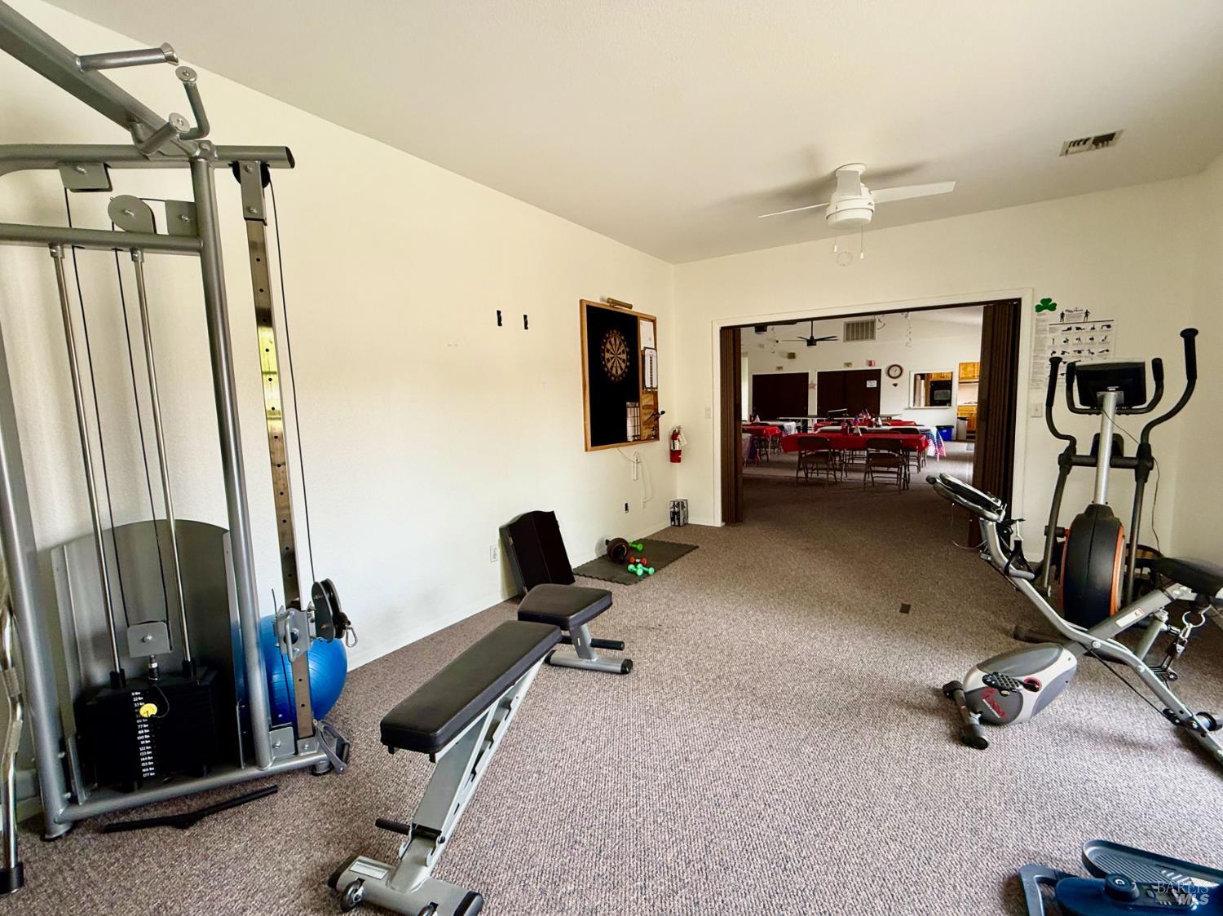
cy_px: 458
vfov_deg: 85.6
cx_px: 612
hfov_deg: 102.1
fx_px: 494
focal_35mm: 14
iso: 125
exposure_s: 1/99
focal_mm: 2.22
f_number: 2.2
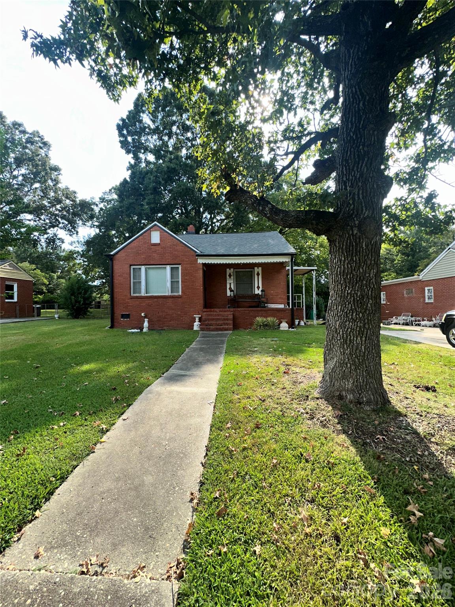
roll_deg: -0.4
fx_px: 245
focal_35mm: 14
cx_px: 228
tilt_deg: +1.6
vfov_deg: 102.1
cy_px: 304
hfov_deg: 85.7
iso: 32
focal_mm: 2.22
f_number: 2.2
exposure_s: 1/1062
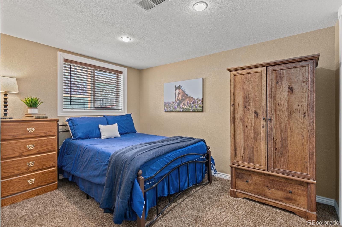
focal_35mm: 17
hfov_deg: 93.3
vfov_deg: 70.3
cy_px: 114
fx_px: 161
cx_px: 171
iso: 400
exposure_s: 1.6
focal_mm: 17
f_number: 8
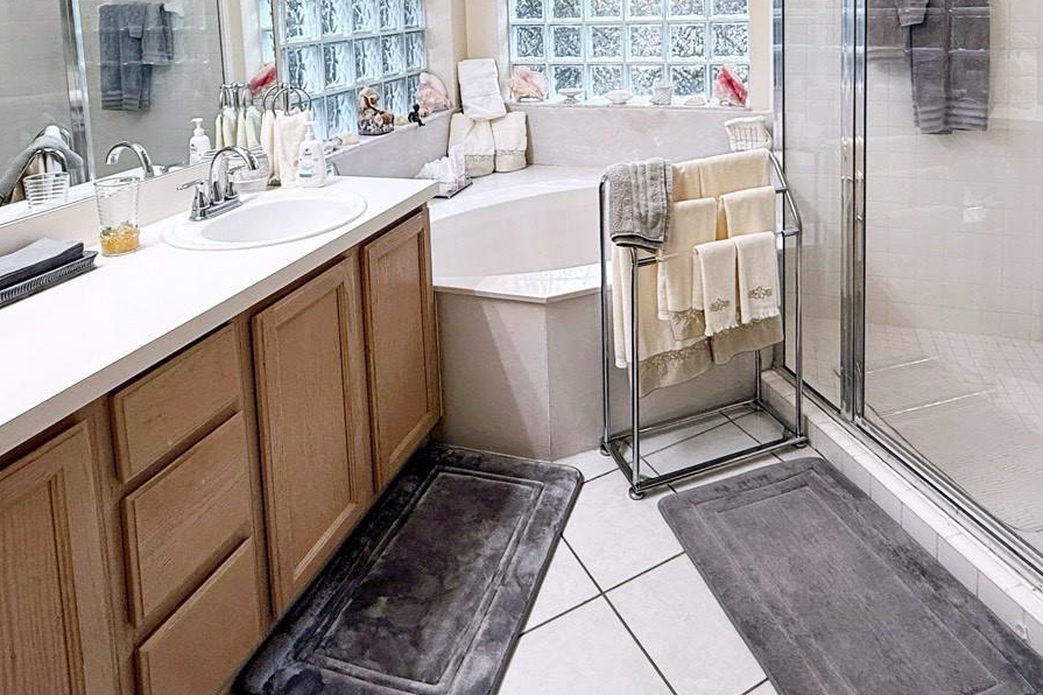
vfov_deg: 45.7
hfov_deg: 71.3
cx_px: 576
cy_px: 52
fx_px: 724
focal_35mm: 25
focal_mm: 2.22
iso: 125
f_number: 2.2
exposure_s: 1/120
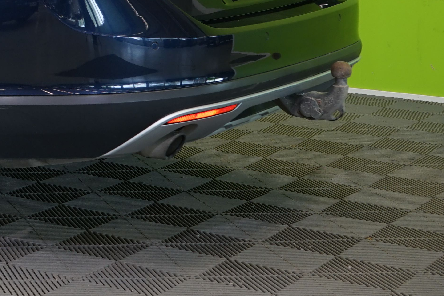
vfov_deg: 12.8
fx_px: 1295
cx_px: -215
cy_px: -40
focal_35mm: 105
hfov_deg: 17.5
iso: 400
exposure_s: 1/30
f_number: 6.3
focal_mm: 33
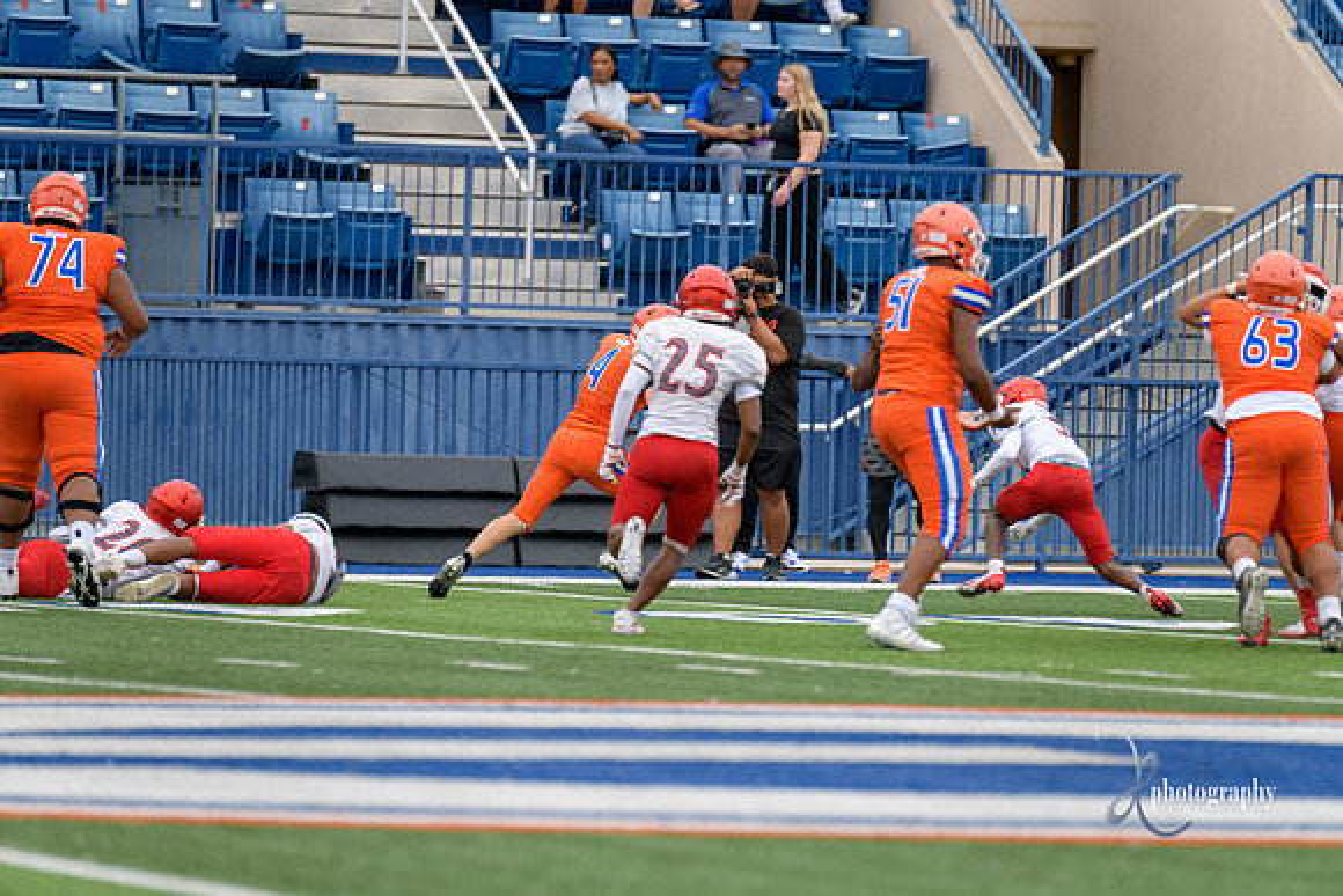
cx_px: 672
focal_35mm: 300
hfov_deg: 6.9
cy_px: 448
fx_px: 11194
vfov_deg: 4.6
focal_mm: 300
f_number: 3.5
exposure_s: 1/1000
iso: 450
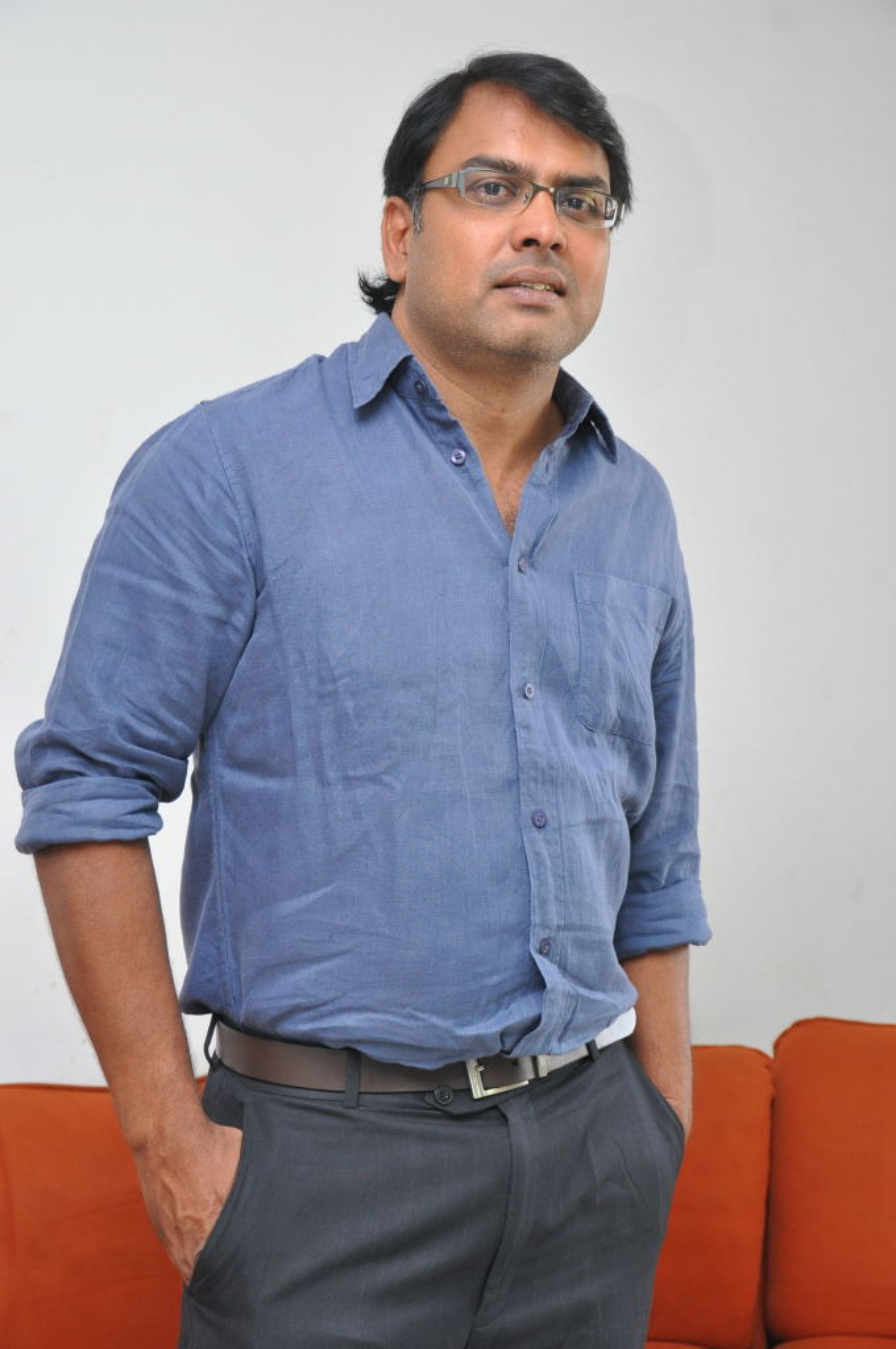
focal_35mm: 60
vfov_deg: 33.4
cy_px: 674
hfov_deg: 22.6
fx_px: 2246
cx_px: 448
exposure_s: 1/60
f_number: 5.6
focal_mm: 40
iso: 800
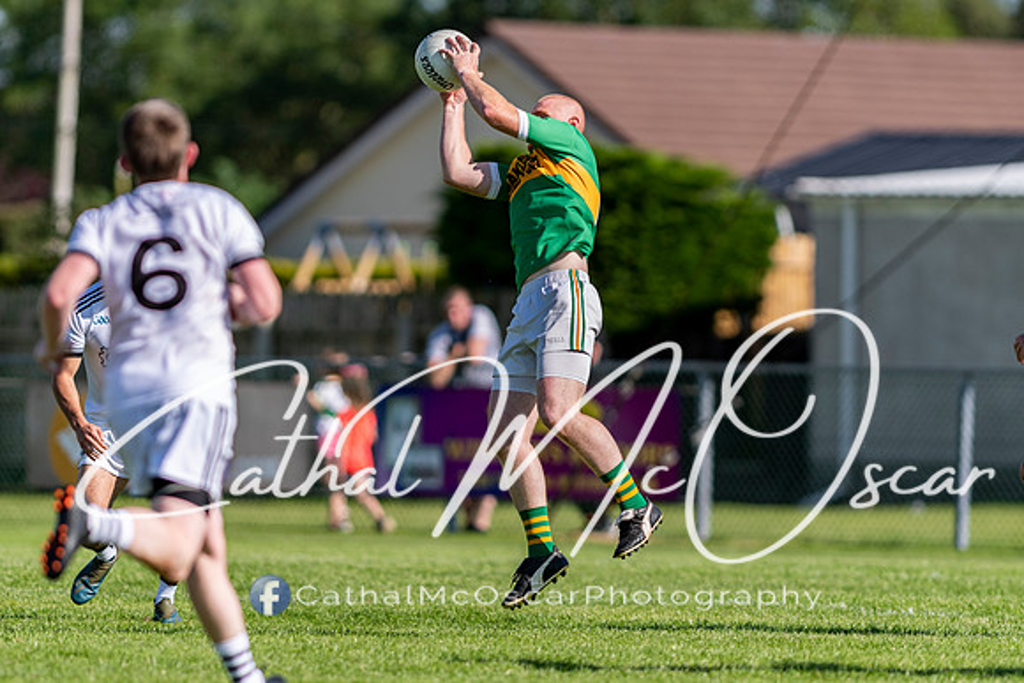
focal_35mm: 473
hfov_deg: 4.4
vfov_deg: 2.9
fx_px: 13448
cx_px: 512
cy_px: 342
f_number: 2.8
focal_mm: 300
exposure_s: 1/2500
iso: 125
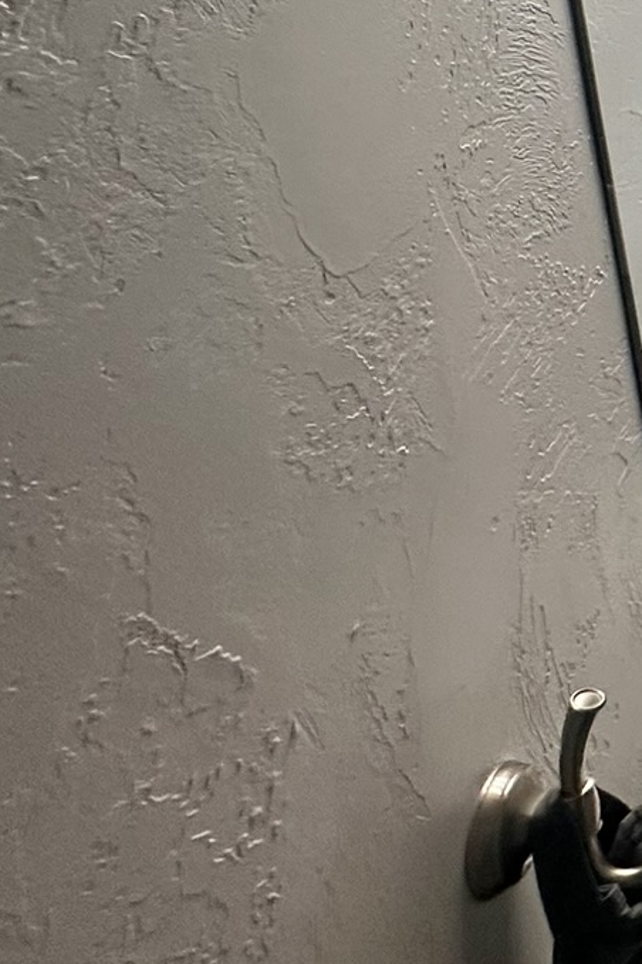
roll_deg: +0.6
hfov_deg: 16.5
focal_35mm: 44
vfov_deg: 39.5
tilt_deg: -11.0
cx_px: 1450
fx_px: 1177
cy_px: 11
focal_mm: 2.22
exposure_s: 1/99
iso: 100
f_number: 2.2
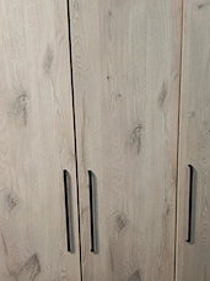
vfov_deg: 44.8
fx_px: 341
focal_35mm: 42
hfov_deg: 34.2
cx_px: 125
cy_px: 158
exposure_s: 1/25
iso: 3712
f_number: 1.75
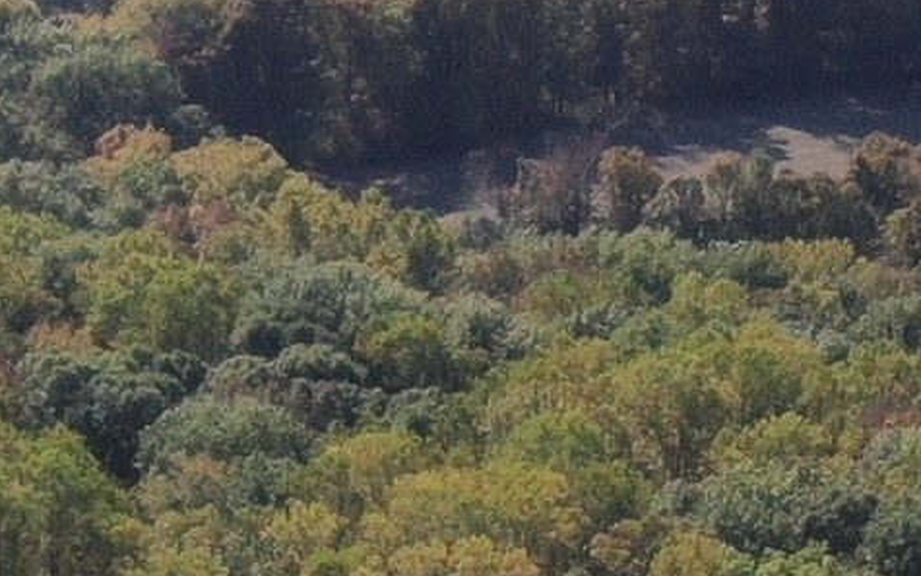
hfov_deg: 6.4
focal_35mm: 329
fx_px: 8259
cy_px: 454
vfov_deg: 4.0
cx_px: 180
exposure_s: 1/800
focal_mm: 8.6
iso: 100
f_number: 3.8
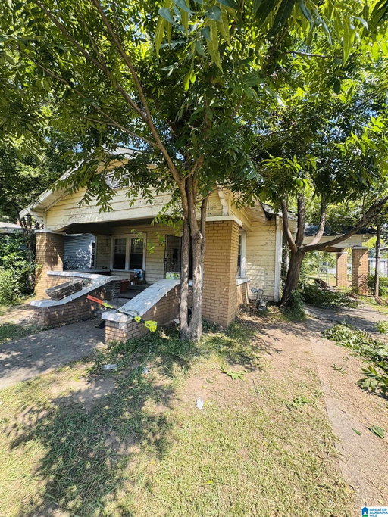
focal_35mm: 14
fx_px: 209
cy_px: 258
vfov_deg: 102.1
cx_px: 194
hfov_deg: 85.7
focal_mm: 2.22
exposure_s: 1/217
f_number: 2.2
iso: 40
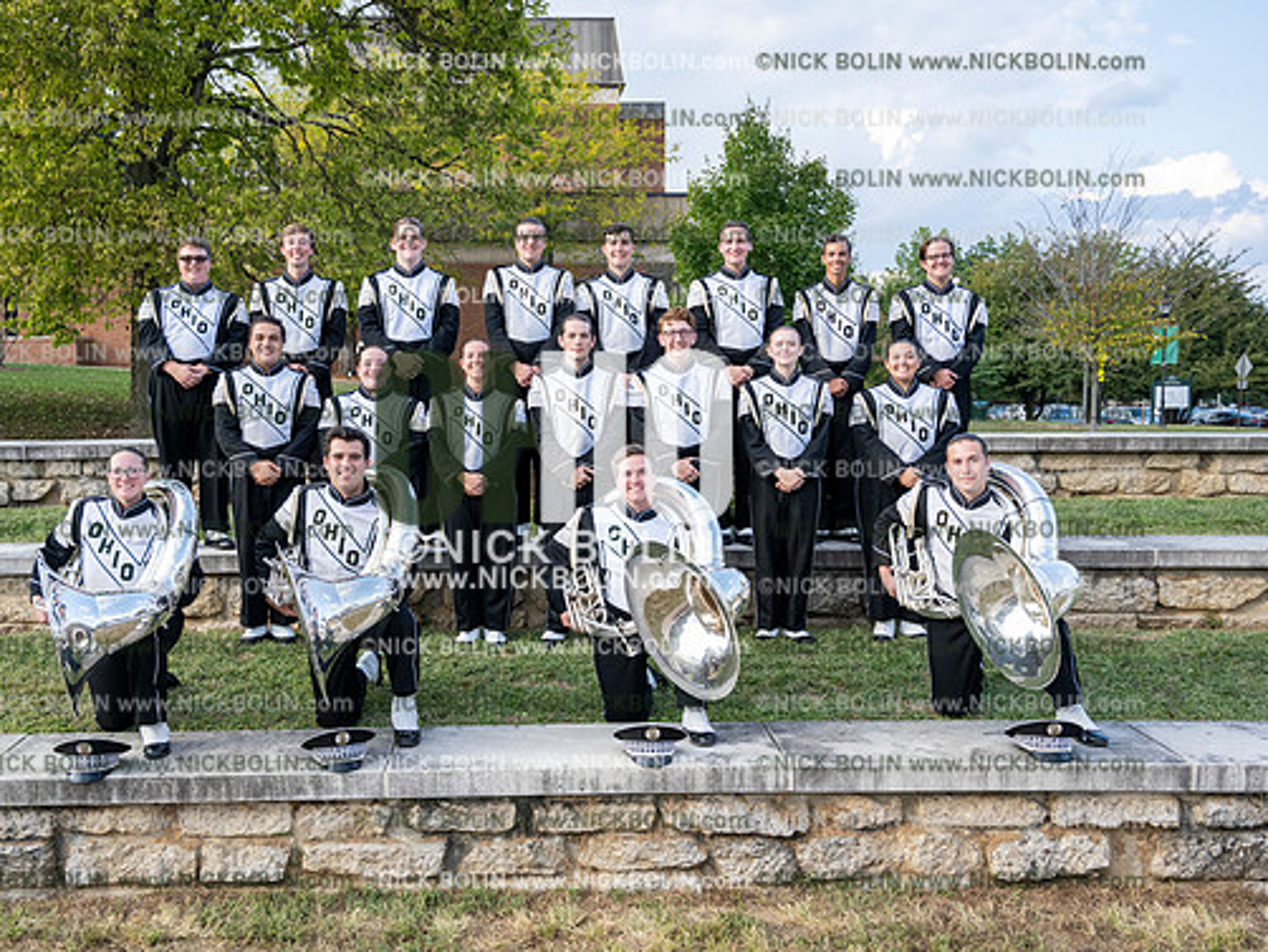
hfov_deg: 52.5
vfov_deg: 40.7
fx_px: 1283
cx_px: 553
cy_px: 471
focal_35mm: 35
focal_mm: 31.5
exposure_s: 1/640
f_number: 5.6
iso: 500
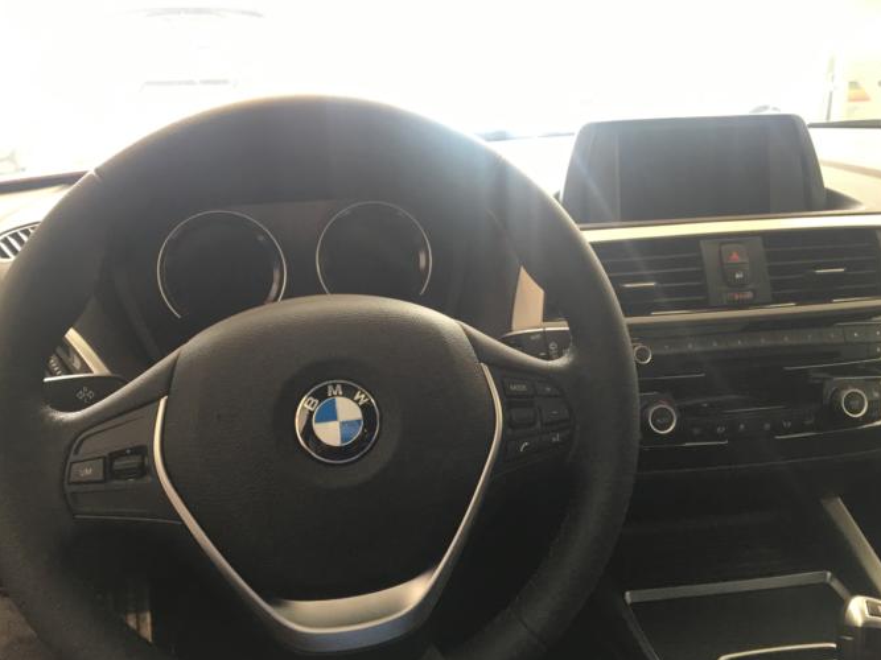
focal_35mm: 30
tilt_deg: -21.4
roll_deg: +2.0
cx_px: 454
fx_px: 763
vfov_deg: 46.8
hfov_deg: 60.0
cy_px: 339
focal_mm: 4.15
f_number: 2.2
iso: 50
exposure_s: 1/33
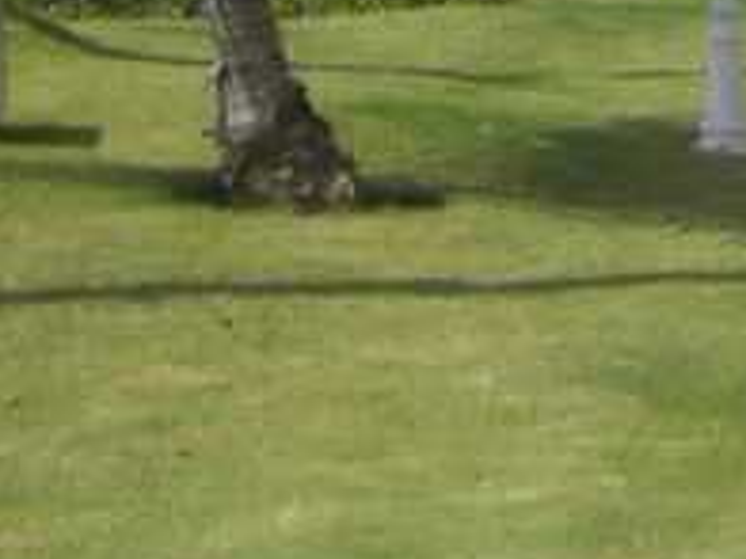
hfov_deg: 9.6
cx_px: 1146
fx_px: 4289
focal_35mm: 199
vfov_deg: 7.0
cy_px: -791
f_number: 8
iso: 64
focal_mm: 6.2
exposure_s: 1/250
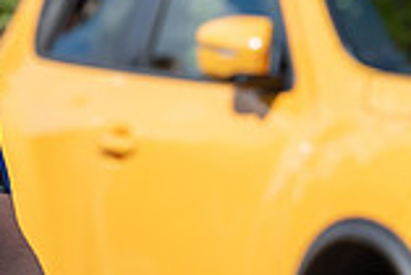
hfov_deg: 2.8
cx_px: -243
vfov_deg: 1.9
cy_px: 177
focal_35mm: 737
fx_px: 8422
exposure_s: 1/1000
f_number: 5.6
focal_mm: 200
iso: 250
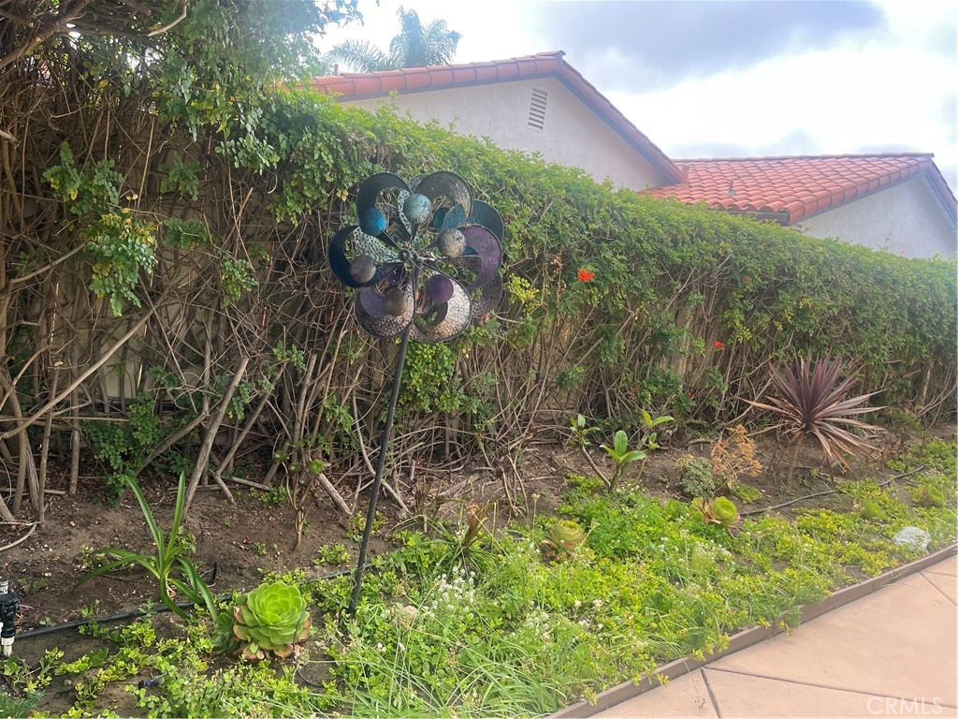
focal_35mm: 26
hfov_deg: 67.3
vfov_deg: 53.1
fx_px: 720
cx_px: 479
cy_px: 360
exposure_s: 1/515
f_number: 1.6
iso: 50
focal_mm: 5.1
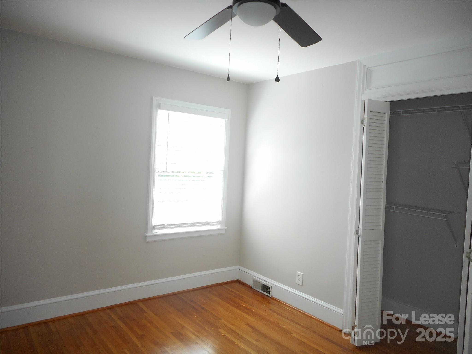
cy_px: 177
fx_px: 341
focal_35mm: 25
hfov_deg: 69.4
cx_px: 236
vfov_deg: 54.9
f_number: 3.7
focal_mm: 4.5
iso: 100
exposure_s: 1/30
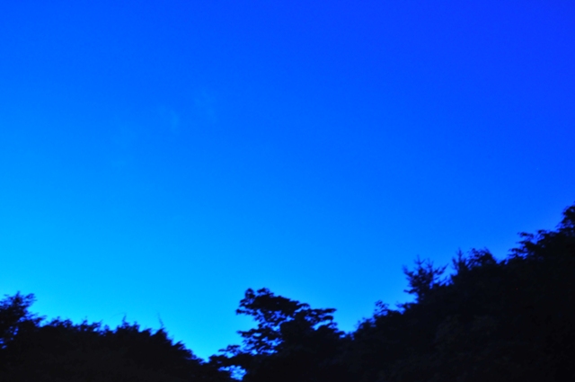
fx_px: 1196
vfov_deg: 18.1
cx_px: 288
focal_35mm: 75
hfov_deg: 27.0
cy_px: 191
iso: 1000
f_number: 2.2
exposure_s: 1/5
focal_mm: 50
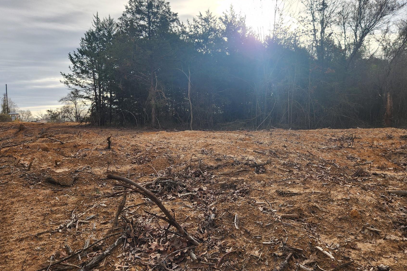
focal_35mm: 29
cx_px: 208
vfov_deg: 44.9
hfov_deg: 63.7
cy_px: 147
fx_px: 328
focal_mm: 5.4
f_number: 1.8
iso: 20
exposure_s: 1/560
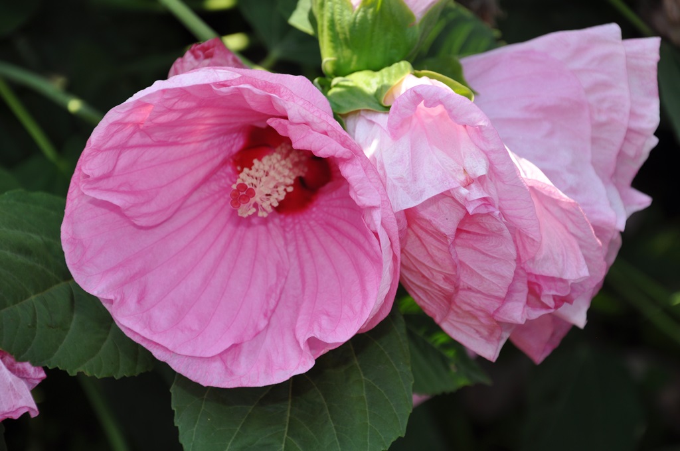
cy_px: 226
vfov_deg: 8.7
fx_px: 2971
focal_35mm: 158
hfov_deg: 13.1
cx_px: 340
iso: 200
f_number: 8
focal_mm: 105
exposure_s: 1/200
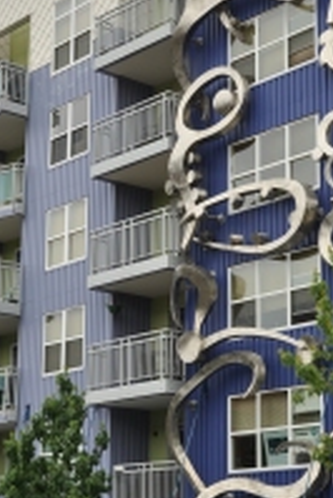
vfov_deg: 23.6
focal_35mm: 86
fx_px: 1191
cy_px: 265
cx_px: 203
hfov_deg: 15.9
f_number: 11
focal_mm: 28
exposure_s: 1/125
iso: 200
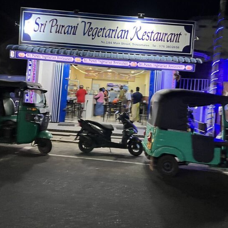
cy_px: 87
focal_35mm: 32
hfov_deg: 51.1
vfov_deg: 50.6
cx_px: 116
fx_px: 238
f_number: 1.6
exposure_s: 1/60
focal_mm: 5.1
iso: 320
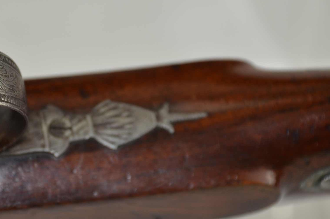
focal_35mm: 331
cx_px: 100
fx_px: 3026
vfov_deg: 4.1
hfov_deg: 6.2
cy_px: 140
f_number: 5.6
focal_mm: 135
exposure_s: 1/125
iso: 320
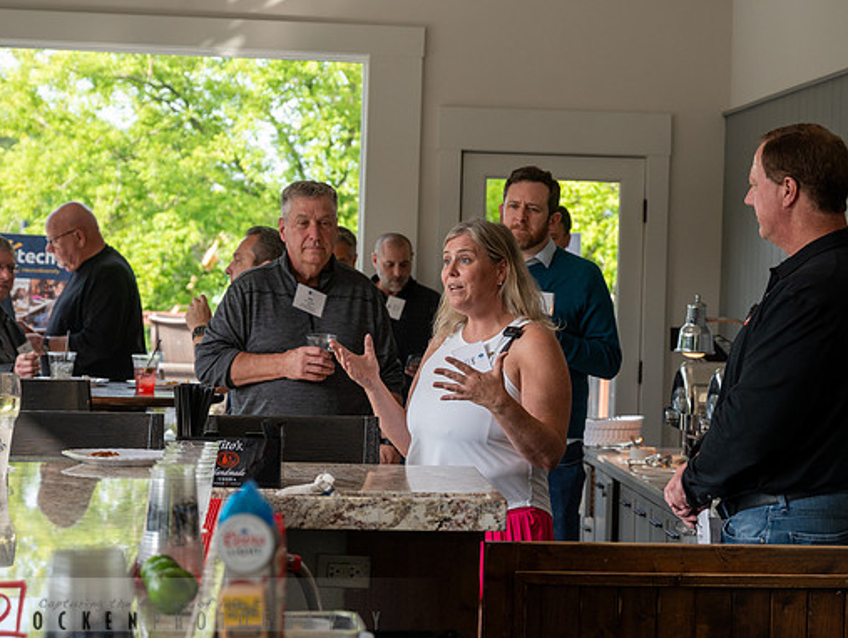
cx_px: 505
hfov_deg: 21.7
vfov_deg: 16.4
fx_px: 2206
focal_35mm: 90
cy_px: 275
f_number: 5
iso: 1000
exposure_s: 1/500
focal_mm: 70
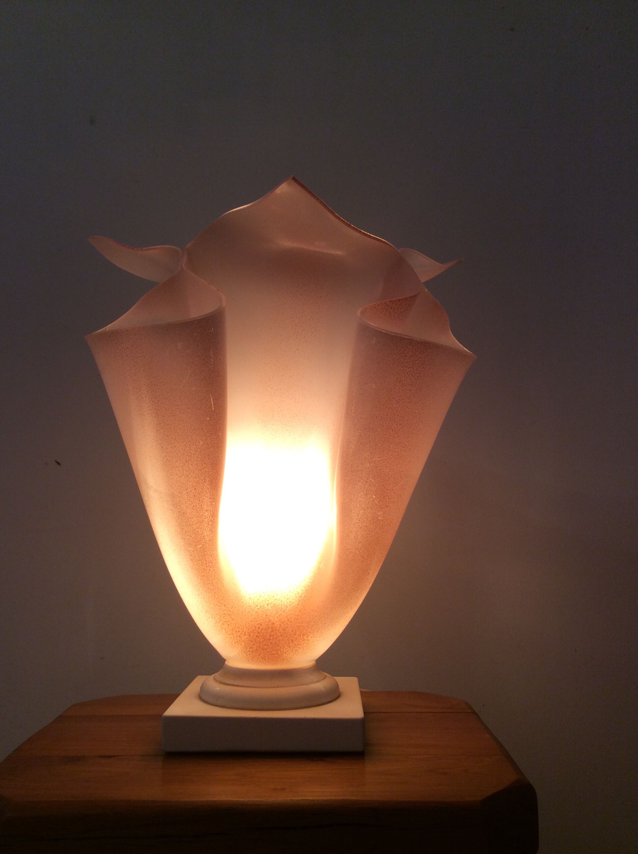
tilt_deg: +5.4
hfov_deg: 44.1
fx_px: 788
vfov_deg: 56.9
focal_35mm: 32
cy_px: 427
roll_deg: +0.1
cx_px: 319
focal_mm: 3.3
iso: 40
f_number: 2.4
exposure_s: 1/25
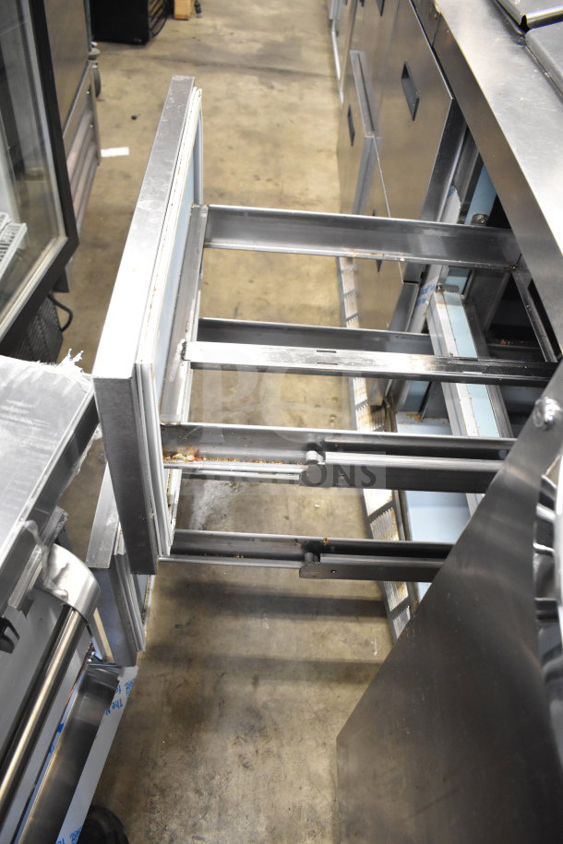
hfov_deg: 47.9
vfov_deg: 67.4
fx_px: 633
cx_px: 282
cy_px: 422
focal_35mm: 27
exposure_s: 1/30
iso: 2800
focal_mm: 18
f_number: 3.5
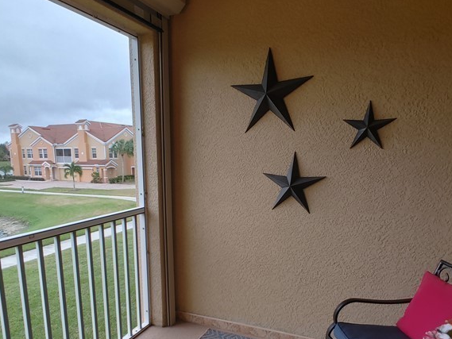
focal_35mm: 27
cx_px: 207
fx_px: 353
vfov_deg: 50.4
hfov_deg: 65.2
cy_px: 226
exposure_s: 1/60
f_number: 1.9
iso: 50
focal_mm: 1.78
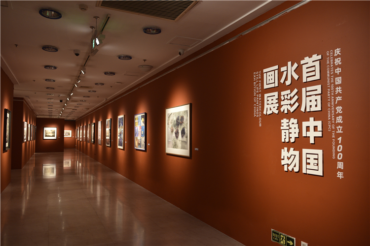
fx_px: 277
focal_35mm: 27
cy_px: 123
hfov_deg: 67.4
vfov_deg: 47.9
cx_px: 185
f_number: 3.2
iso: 640
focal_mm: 27
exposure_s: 1/80
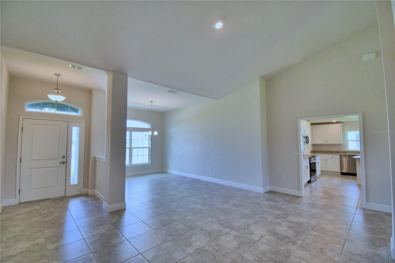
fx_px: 165
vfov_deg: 77.3
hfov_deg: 100.4
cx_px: 198
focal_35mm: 15
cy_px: 132
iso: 320
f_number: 4.5
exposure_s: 1/125
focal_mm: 10
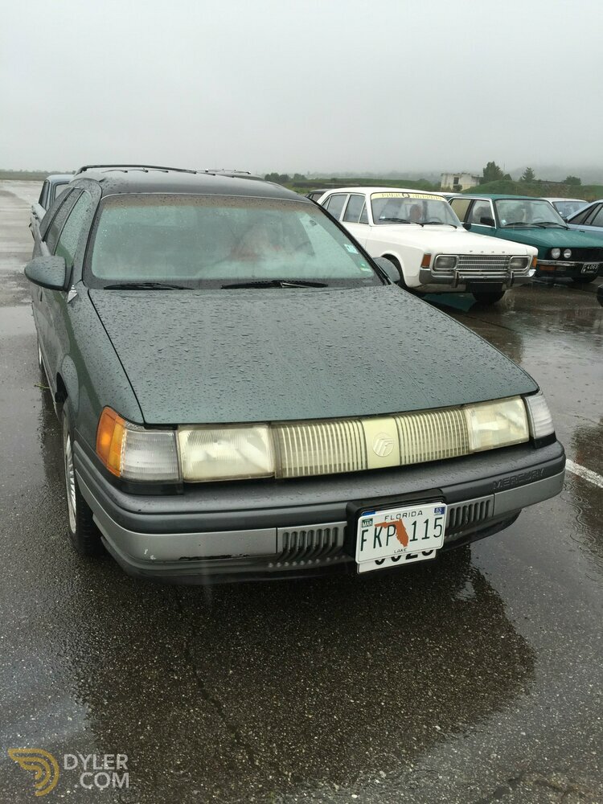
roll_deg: -2.4
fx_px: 674
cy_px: 402
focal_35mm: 29
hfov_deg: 48.2
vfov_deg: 61.7
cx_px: 302
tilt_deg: -16.0
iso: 32
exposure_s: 1/253
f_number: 2.2
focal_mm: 4.15
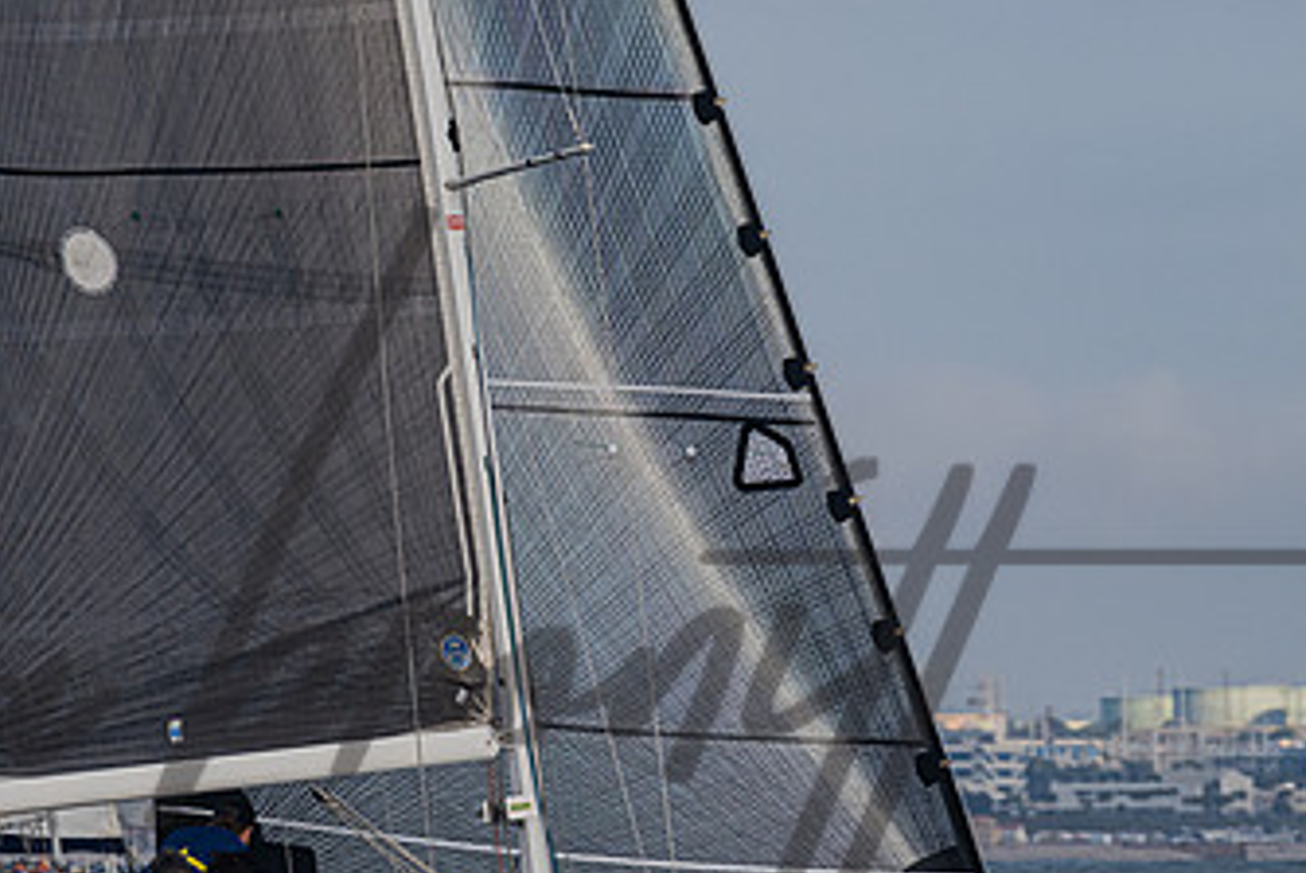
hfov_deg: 4.5
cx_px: 559
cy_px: 438
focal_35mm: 455
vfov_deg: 3.0
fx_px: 16520
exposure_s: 1/800
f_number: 6.3
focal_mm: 200
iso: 400
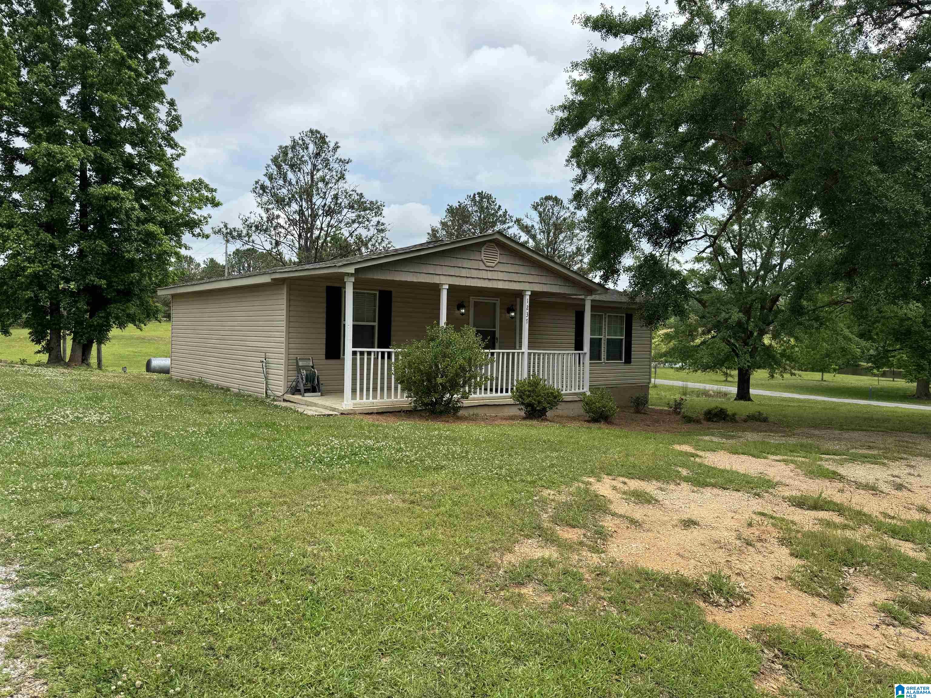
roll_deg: -1.8
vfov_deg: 56.8
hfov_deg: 71.6
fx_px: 645
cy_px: 349
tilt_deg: -2.6
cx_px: 466
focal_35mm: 24
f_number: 1.78
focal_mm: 6.76
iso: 80
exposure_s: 1/3597
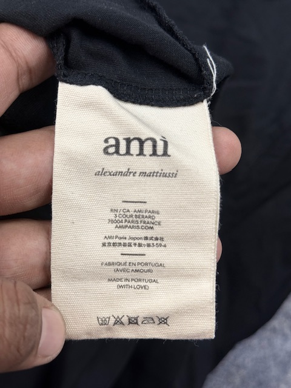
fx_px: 538
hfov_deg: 30.3
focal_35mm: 48
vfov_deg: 39.7
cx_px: 146
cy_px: 194
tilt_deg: -71.0
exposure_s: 1/170
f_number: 1.78
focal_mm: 6.76
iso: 50
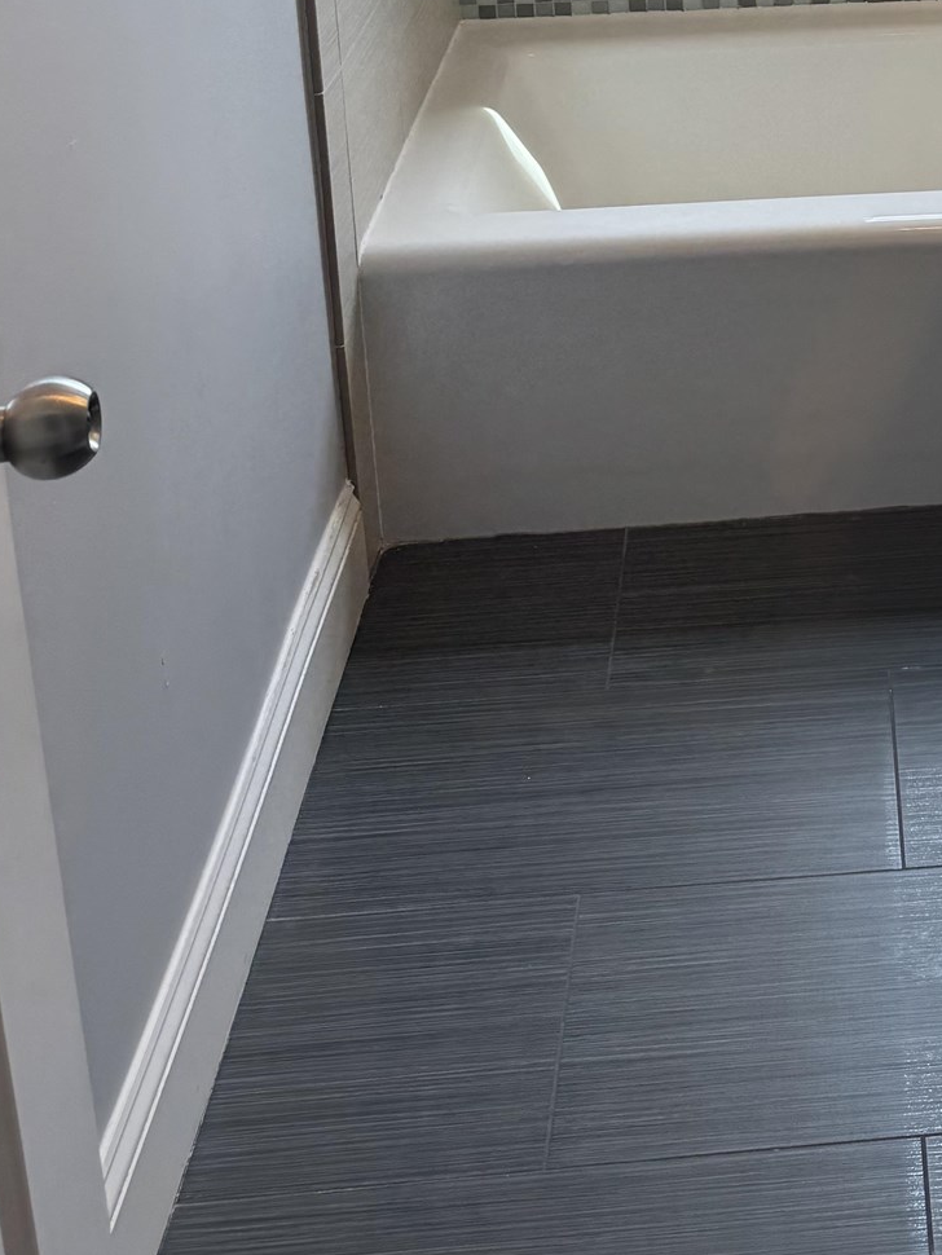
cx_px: 977
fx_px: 2067
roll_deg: +1.3
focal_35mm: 57
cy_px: -180
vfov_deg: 29.8
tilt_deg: -14.6
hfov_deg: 24.3
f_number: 1.78
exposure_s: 1/331
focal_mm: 6.76
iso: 80
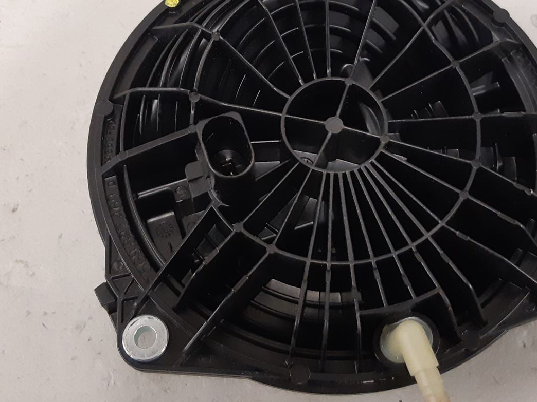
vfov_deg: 28.5
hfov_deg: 37.5
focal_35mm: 51
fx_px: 791
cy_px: 165
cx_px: 278
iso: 320
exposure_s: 1/50
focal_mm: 3.93
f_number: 1.7
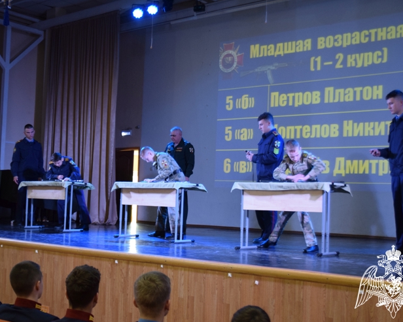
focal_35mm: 48
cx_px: 193
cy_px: 161
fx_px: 573
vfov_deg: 31.5
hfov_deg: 38.8
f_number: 3.5
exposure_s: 1/60
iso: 800
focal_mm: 28
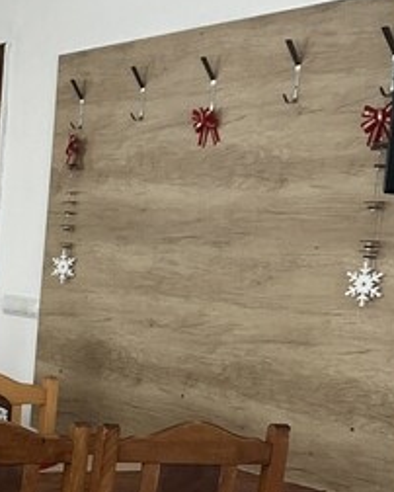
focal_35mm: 103
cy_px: 506
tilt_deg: -9.7
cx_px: -271
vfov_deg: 18.1
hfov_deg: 13.7
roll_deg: -2.1
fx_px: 1500
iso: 125
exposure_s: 1/104
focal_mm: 5.7
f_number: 1.5
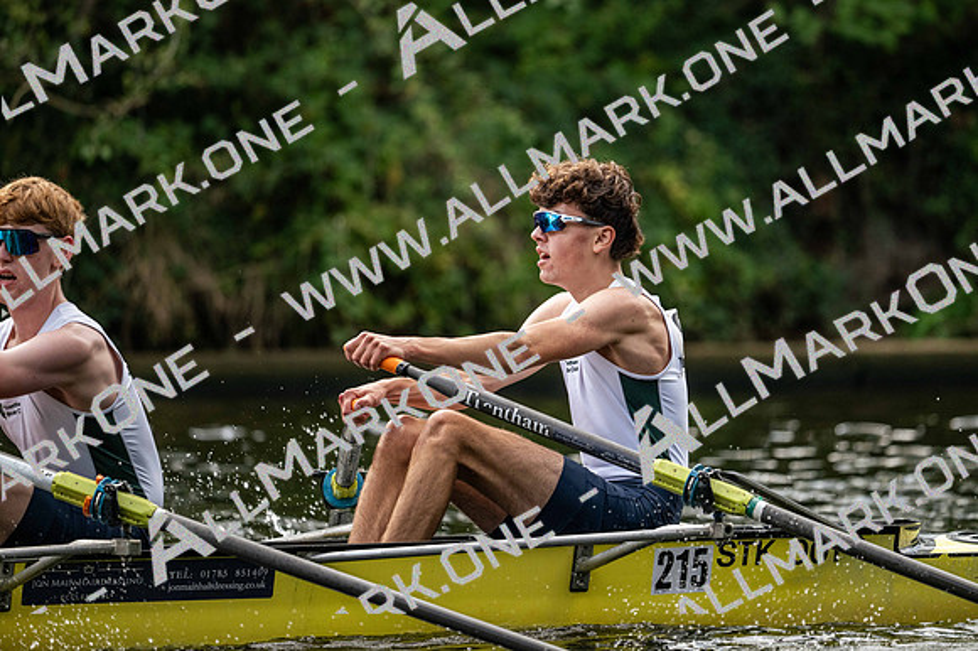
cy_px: 326
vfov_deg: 3.4
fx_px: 10863
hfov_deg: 5.2
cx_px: 489
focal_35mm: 400
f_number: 4.5
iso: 1400
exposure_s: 1/2500
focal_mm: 400
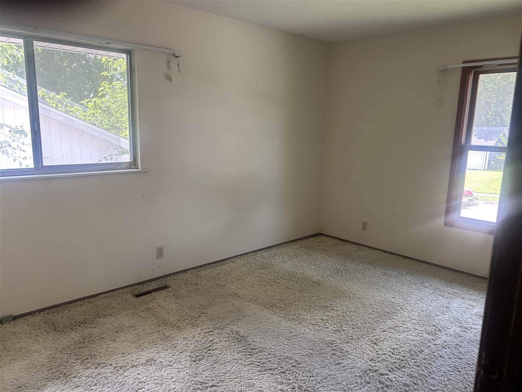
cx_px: 261
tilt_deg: -10.5
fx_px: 392
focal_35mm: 26
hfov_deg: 67.3
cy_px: 196
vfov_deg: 53.1
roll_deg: -1.0
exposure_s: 1/121
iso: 125
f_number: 1.5
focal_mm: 5.7
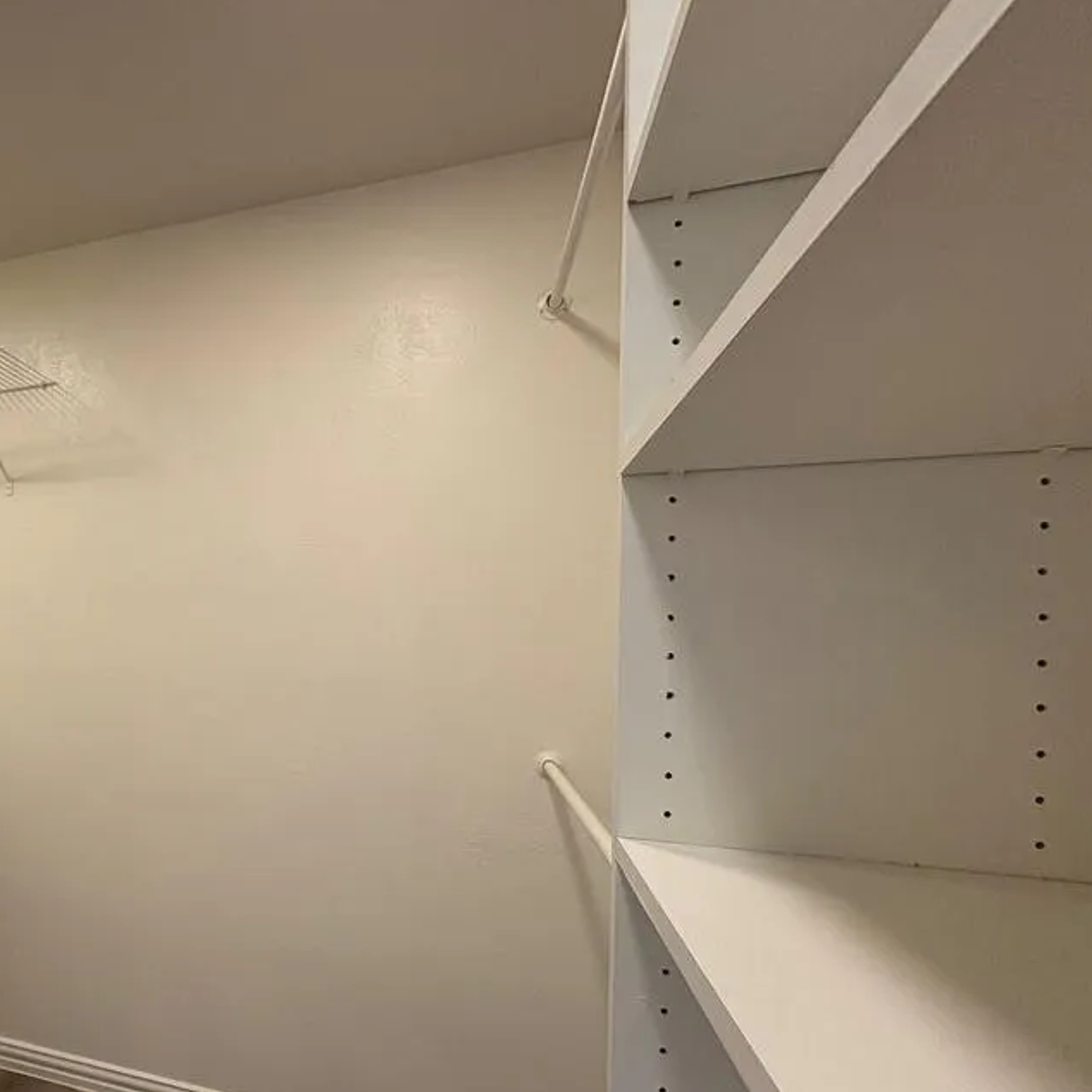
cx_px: 217
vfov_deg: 74.1
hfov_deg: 67.7
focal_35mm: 20
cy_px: 646
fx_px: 714
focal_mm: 2.22
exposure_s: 1/60
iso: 160
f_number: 2.2
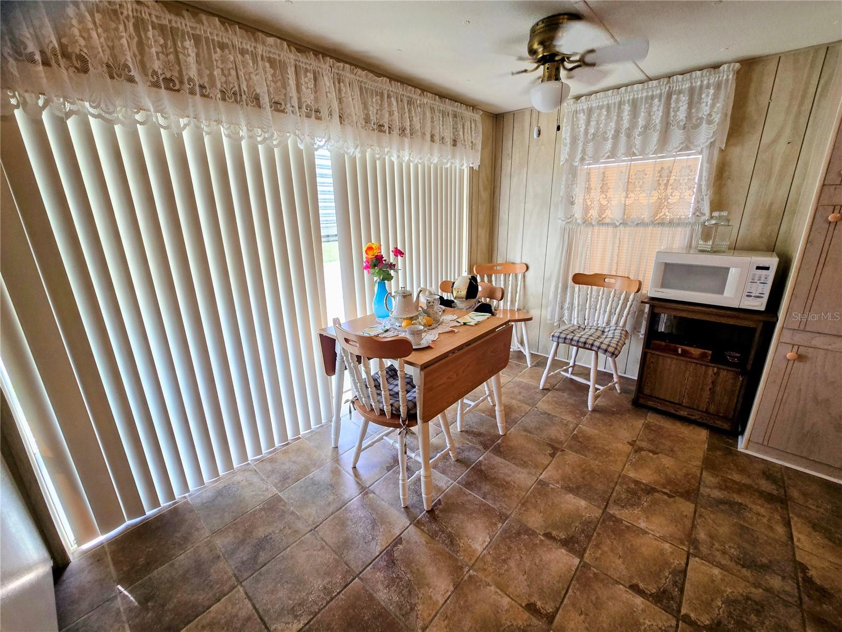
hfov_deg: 106.2
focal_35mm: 13
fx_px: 316
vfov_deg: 89.9
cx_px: 421
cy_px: 316
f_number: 2.2
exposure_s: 1/60
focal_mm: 2.2
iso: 100
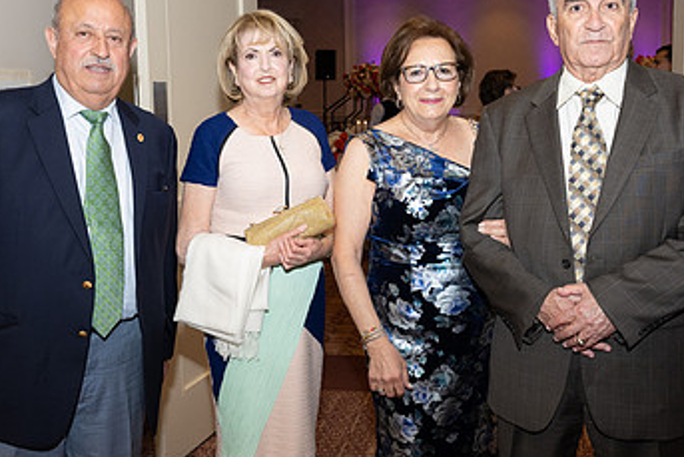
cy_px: 199
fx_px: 836
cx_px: 341
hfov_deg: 44.5
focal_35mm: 44
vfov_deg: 30.5
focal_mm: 26
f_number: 5.6
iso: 800
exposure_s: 1/100
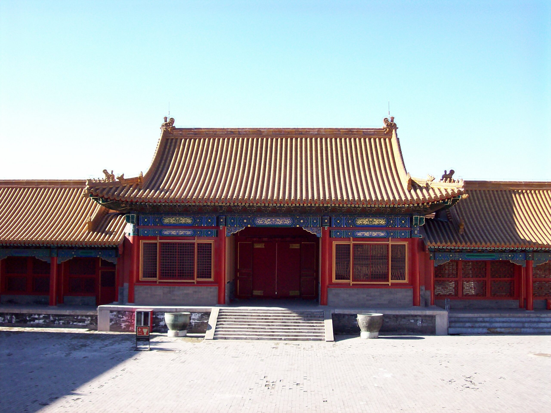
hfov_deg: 42.1
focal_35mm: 45
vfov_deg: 32.2
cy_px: 206
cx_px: 276
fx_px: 716
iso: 80
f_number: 3
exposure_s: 1/556
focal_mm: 7.6
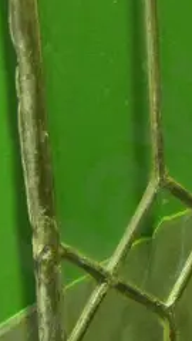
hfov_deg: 6.8
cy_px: 23
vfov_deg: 12.1
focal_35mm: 177
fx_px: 1602
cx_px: 250
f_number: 4.3
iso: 3200
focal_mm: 19
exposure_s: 1/60
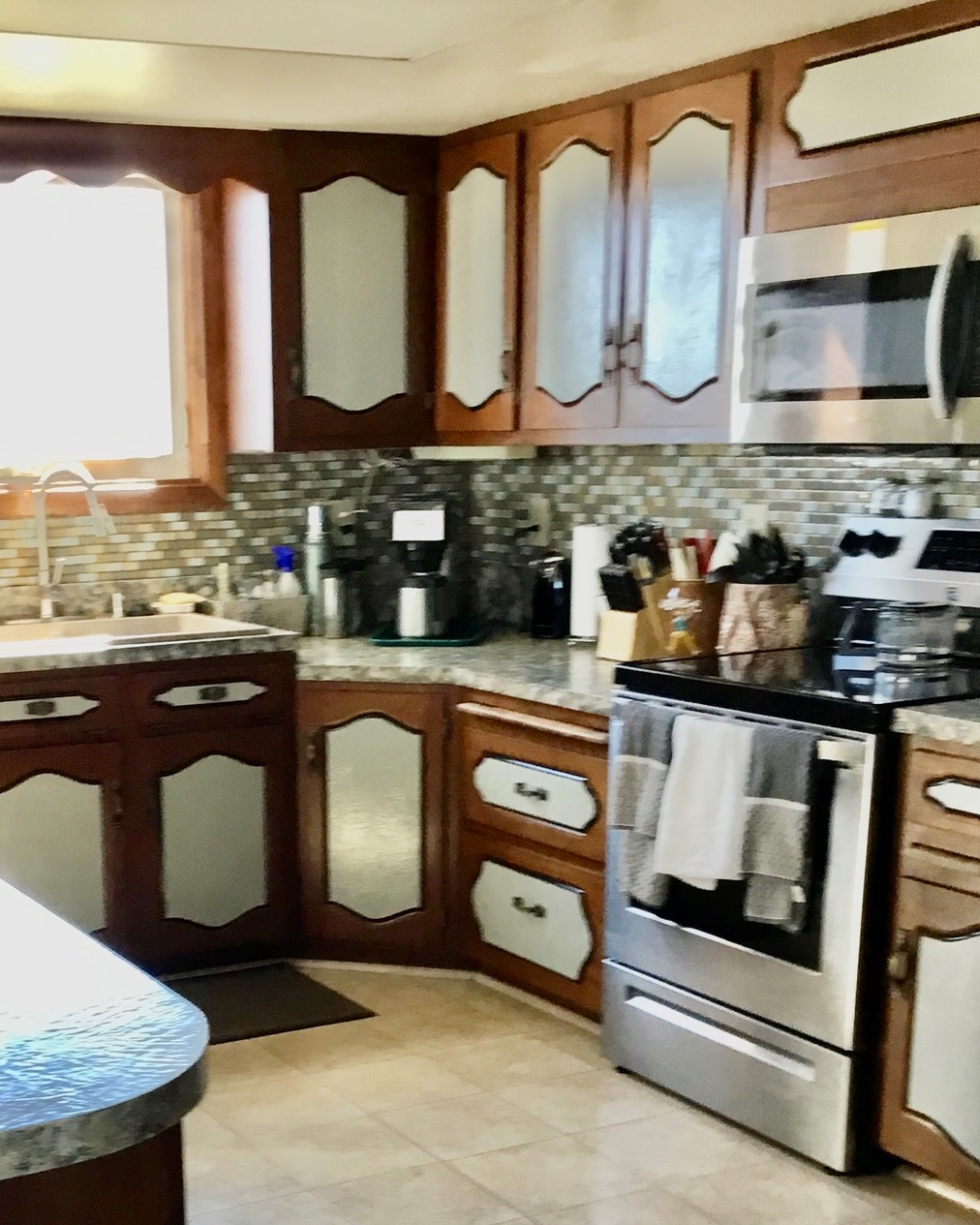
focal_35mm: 49
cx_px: 275
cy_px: 960
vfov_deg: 36.9
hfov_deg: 30.4
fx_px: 1777
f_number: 2.4
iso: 64
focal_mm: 3.3
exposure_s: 1/30
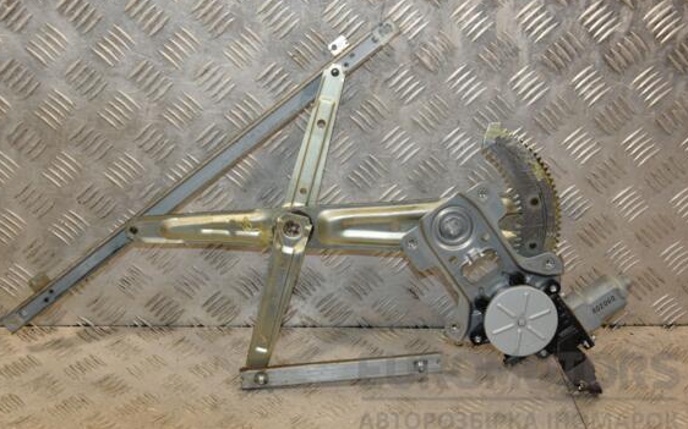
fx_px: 919
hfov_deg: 41.1
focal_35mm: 49
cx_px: 335
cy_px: 208
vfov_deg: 26.3
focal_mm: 30
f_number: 5.6
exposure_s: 1/200
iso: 800
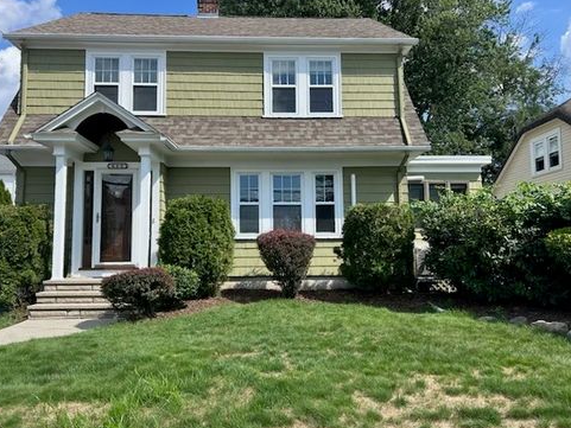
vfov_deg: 51.4
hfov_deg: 65.3
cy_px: 213
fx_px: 445
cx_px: 280
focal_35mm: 27
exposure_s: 1/2632
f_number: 1.5
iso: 50
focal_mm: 5.7
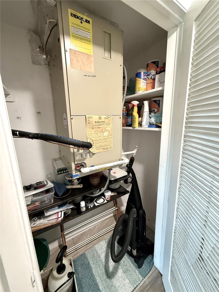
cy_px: 146
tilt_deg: -12.5
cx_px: 110
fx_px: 118
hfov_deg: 85.7
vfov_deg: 102.1
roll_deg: -0.2
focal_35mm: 14
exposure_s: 1/60
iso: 500
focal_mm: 2.22
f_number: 2.2
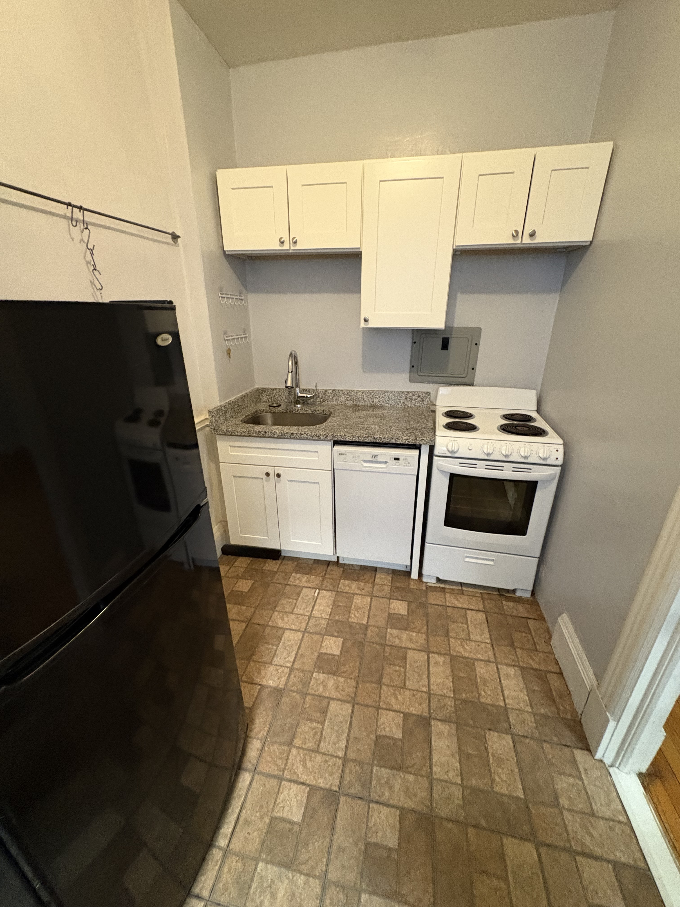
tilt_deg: -19.4
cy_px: 454
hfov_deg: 85.7
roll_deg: -1.2
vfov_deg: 102.1
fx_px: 367
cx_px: 340
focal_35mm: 14
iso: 800
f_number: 2.2
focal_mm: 2.22
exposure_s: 1/40
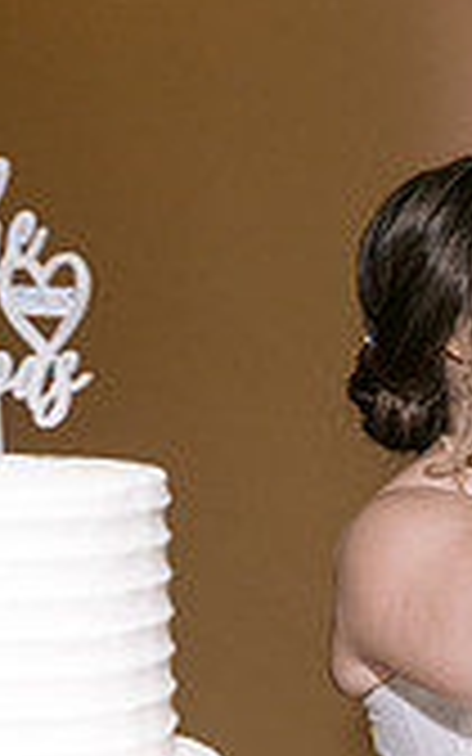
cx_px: 700
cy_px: 614
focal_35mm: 133
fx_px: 2737
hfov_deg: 9.6
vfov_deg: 15.6
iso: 800
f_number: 4
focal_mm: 35
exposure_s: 1/160
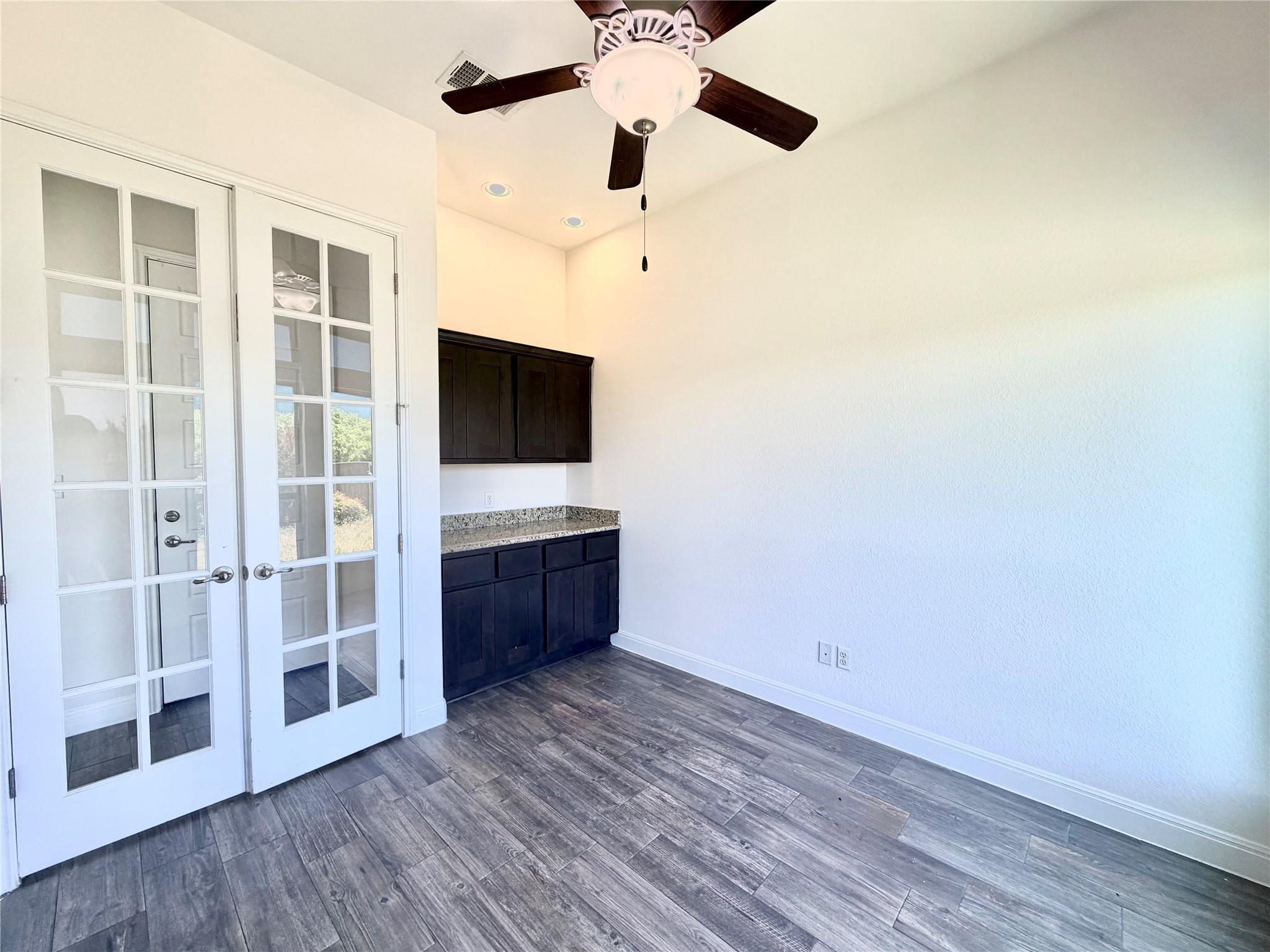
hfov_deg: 102.1
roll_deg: -0.1
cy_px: 476
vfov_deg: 85.7
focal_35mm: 14
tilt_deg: -2.2
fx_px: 514
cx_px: 635
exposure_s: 1/120
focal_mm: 2.22
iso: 100
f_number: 2.2
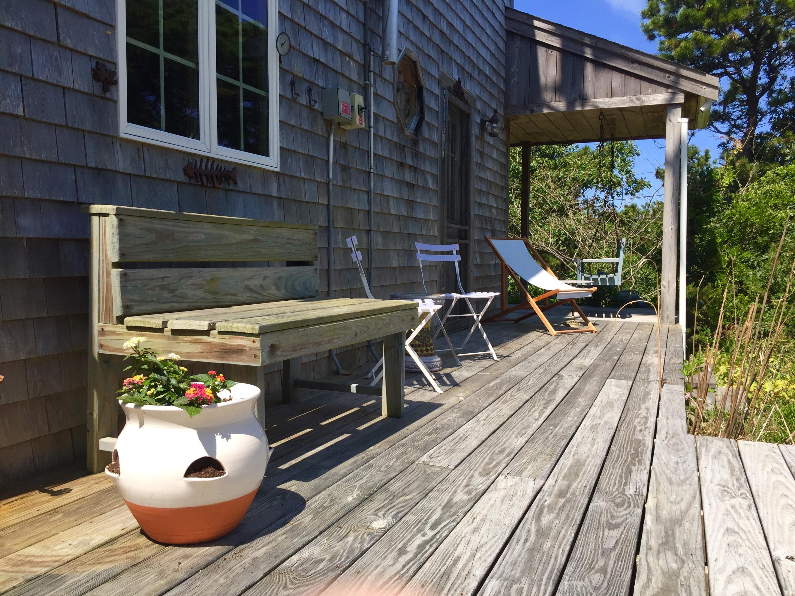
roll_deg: -2.3
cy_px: 298
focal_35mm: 29
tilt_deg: -3.0
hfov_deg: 61.7
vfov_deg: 48.2
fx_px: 666
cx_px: 398
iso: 32
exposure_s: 1/1319
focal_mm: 4.15
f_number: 2.2
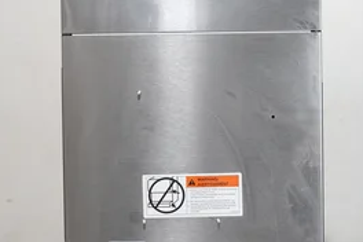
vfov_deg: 15.0
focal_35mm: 91
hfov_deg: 22.4
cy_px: 77
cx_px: 182
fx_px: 918
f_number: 4
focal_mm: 22
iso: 1250
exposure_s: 1/60
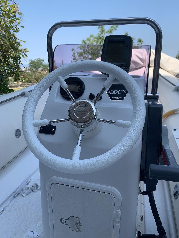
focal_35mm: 26
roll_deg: +1.4
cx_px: 90
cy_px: 119
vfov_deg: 67.3
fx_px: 179
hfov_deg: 53.1
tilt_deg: -18.3
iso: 25
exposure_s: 1/1220
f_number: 1.8
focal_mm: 4.25
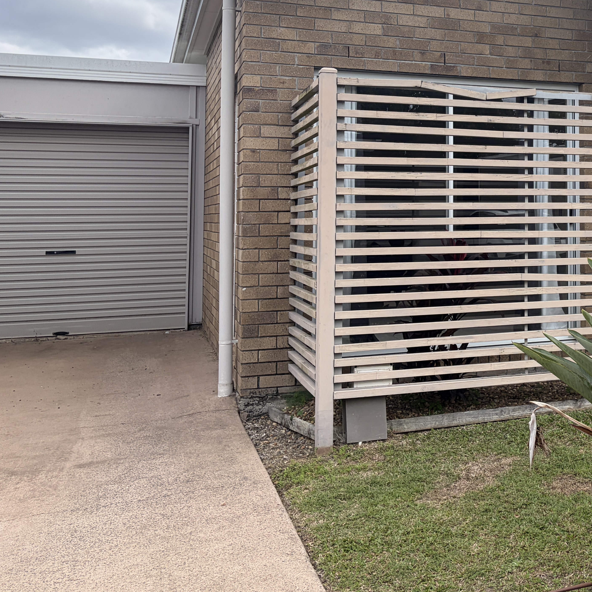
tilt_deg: +4.5
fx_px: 909
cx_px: 567
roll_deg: +0.9
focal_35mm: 47
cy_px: 158
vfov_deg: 35.4
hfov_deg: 33.5
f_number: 1.6
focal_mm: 5.96
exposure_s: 1/2075
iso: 64
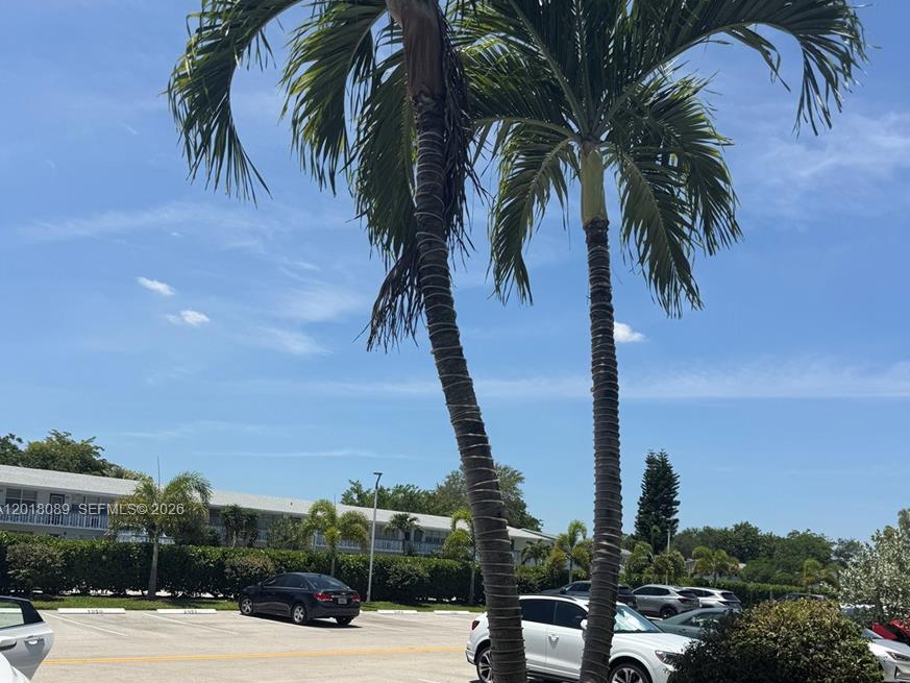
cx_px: 461
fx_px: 868
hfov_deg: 55.3
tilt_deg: +3.6
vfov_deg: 41.7
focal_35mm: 33
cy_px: 511
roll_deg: -3.6
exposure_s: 1/6173
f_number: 1.78
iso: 80
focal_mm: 6.76
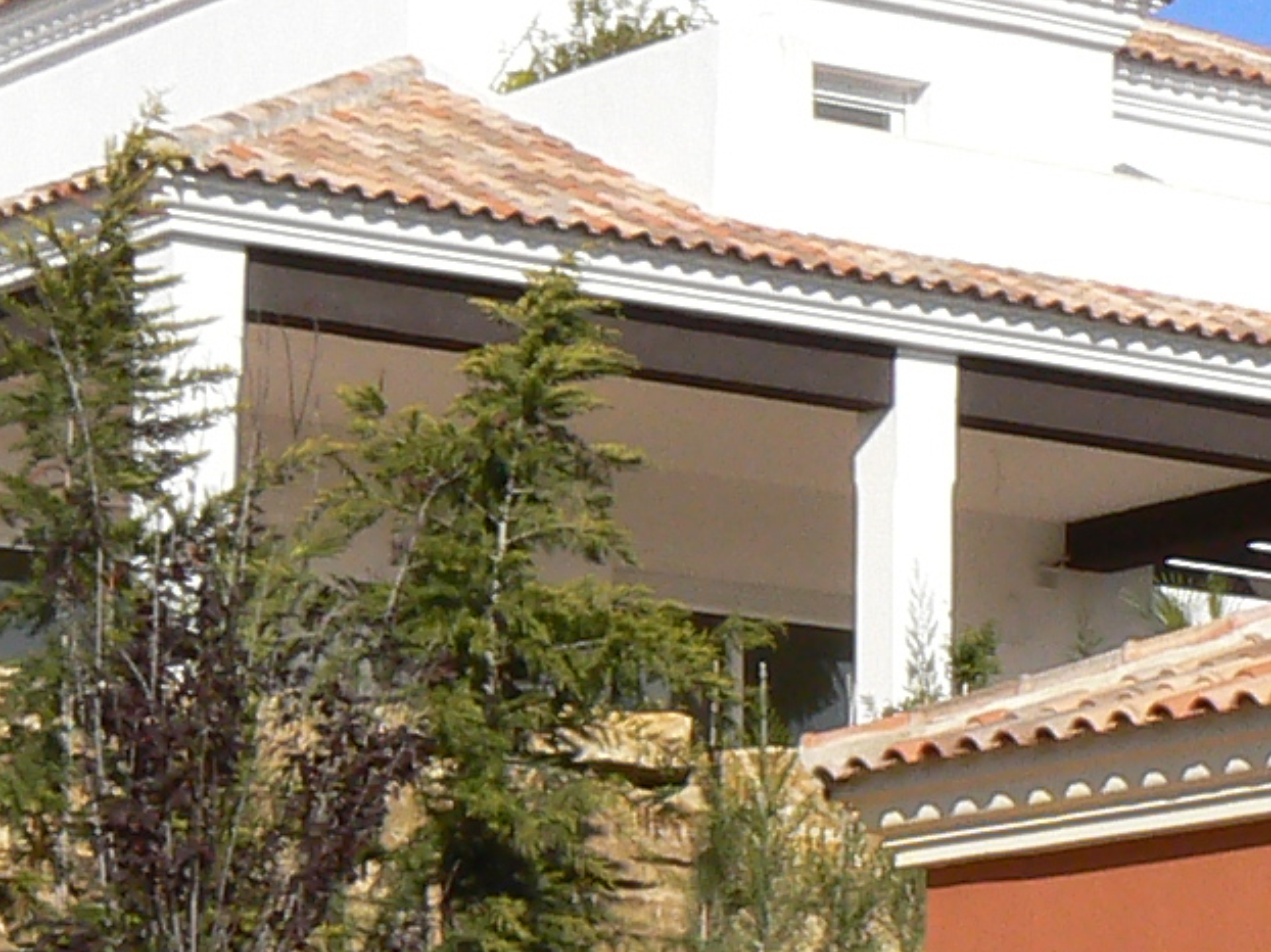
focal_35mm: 163
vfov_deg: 9.1
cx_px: 977
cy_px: 815
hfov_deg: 12.1
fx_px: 5983
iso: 100
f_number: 8
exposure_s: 1/500
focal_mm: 6
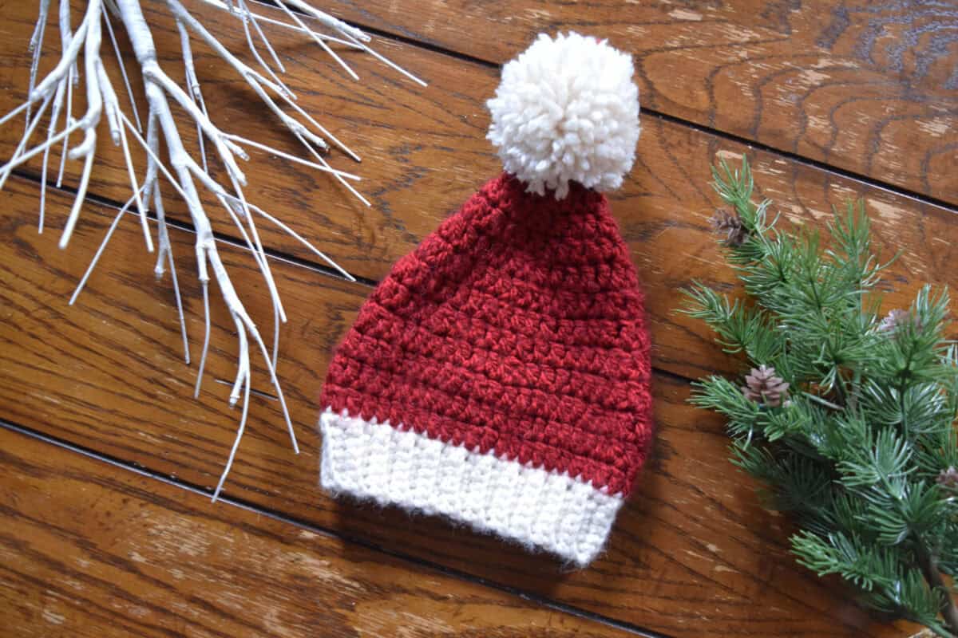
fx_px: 838
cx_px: 479
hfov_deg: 59.5
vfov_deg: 41.7
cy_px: 319
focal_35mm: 32
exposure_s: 1/60
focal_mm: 21
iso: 1250
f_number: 3.8
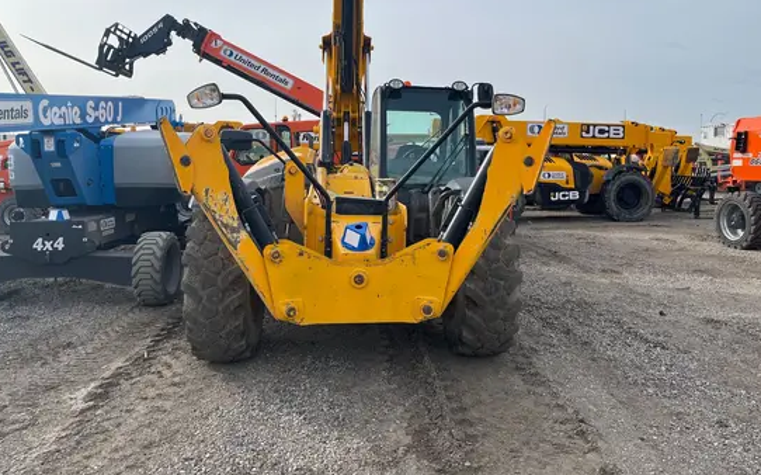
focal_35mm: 28
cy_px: 192
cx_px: 379
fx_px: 580
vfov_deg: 44.3
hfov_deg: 66.5
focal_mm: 5.1
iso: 50
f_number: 1.6
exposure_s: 1/2899
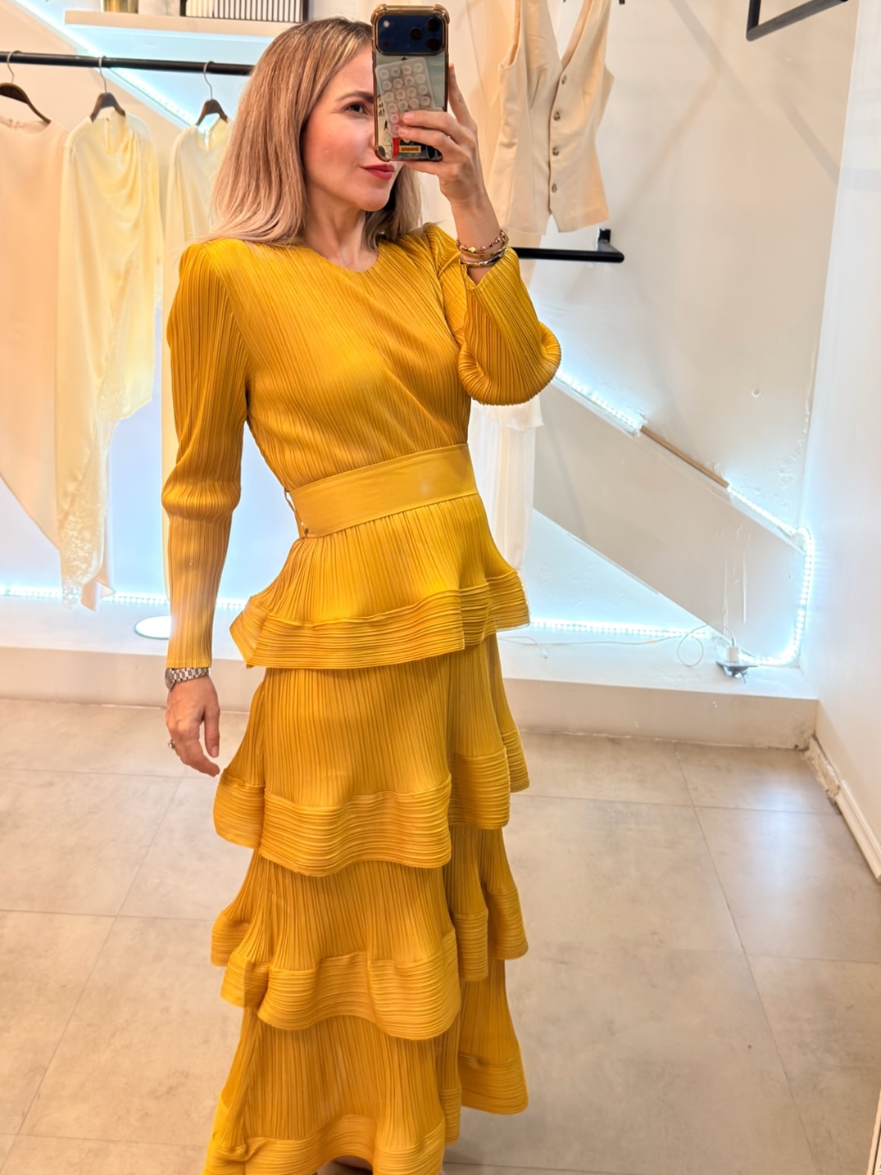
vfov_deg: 46.7
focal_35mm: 40
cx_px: 429
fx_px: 1358
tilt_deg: -23.2
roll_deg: -2.5
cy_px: 513
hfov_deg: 35.9
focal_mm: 6.76
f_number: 1.78
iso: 160
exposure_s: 1/60
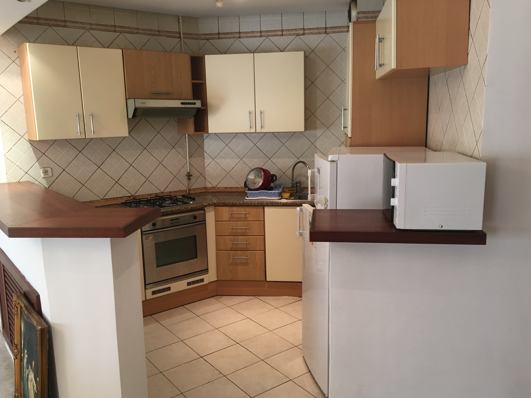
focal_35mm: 30
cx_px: 263
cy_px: 201
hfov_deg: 60.0
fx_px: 460
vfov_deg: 46.8
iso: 125
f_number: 2.2
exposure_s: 1/33
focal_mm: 4.15
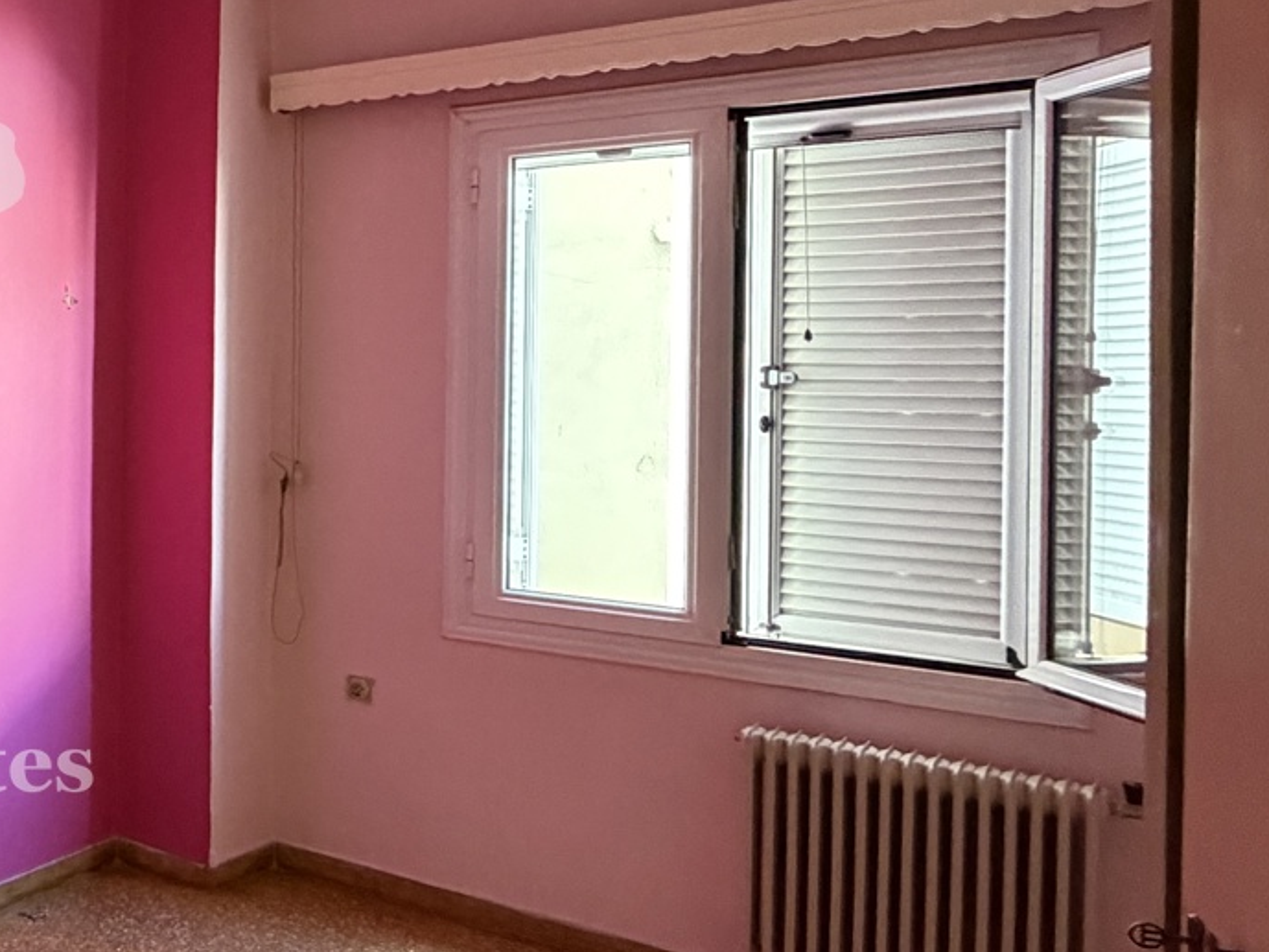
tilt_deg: -0.3
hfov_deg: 34.3
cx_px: -374
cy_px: 365
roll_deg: +0.3
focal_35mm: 39
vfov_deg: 36.6
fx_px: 1430
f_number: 2.2
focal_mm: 2.22
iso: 640
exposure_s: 1/60
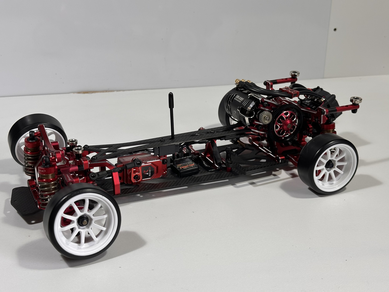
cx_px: 194
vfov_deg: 30.3
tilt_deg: -23.4
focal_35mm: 48
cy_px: 146
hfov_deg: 39.7
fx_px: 539
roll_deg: -0.7
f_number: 1.78
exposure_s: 1/138
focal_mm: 6.86
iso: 50
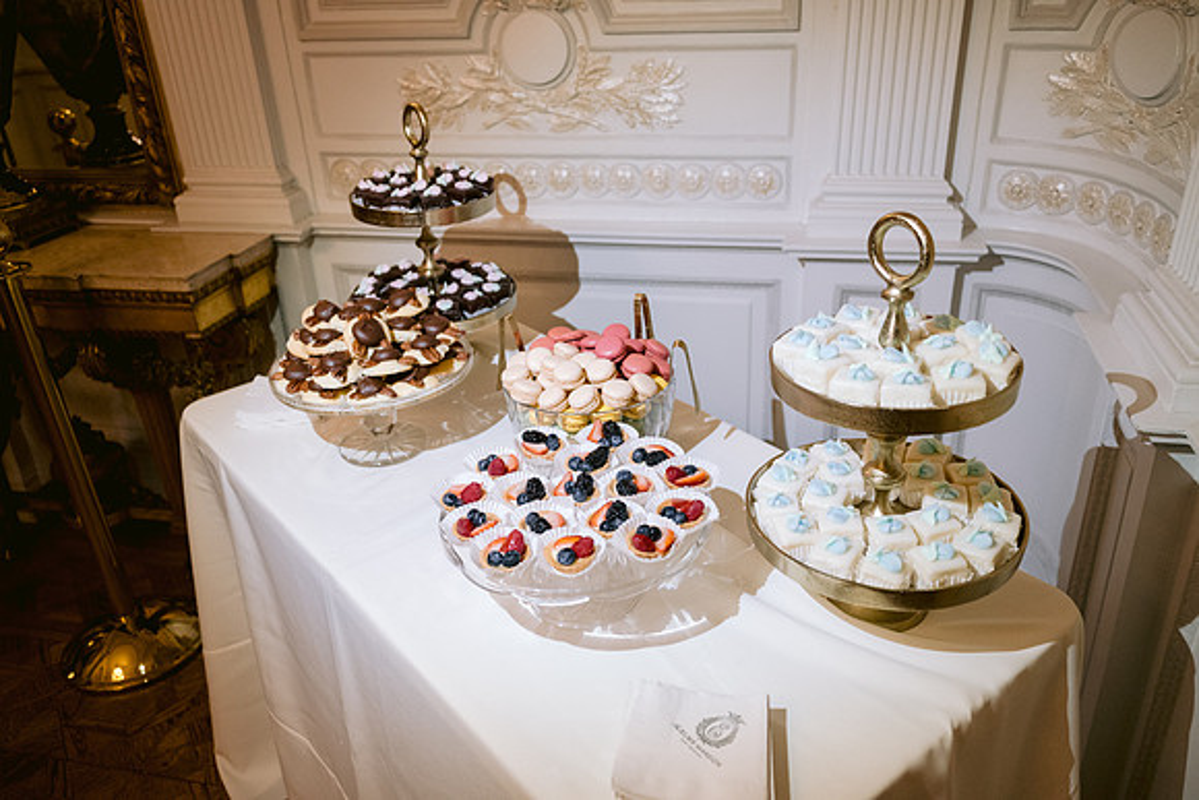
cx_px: 600
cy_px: 400
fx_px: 933
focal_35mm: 28
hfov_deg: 65.5
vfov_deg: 46.4
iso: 1600
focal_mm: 28
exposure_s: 1/60
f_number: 3.5
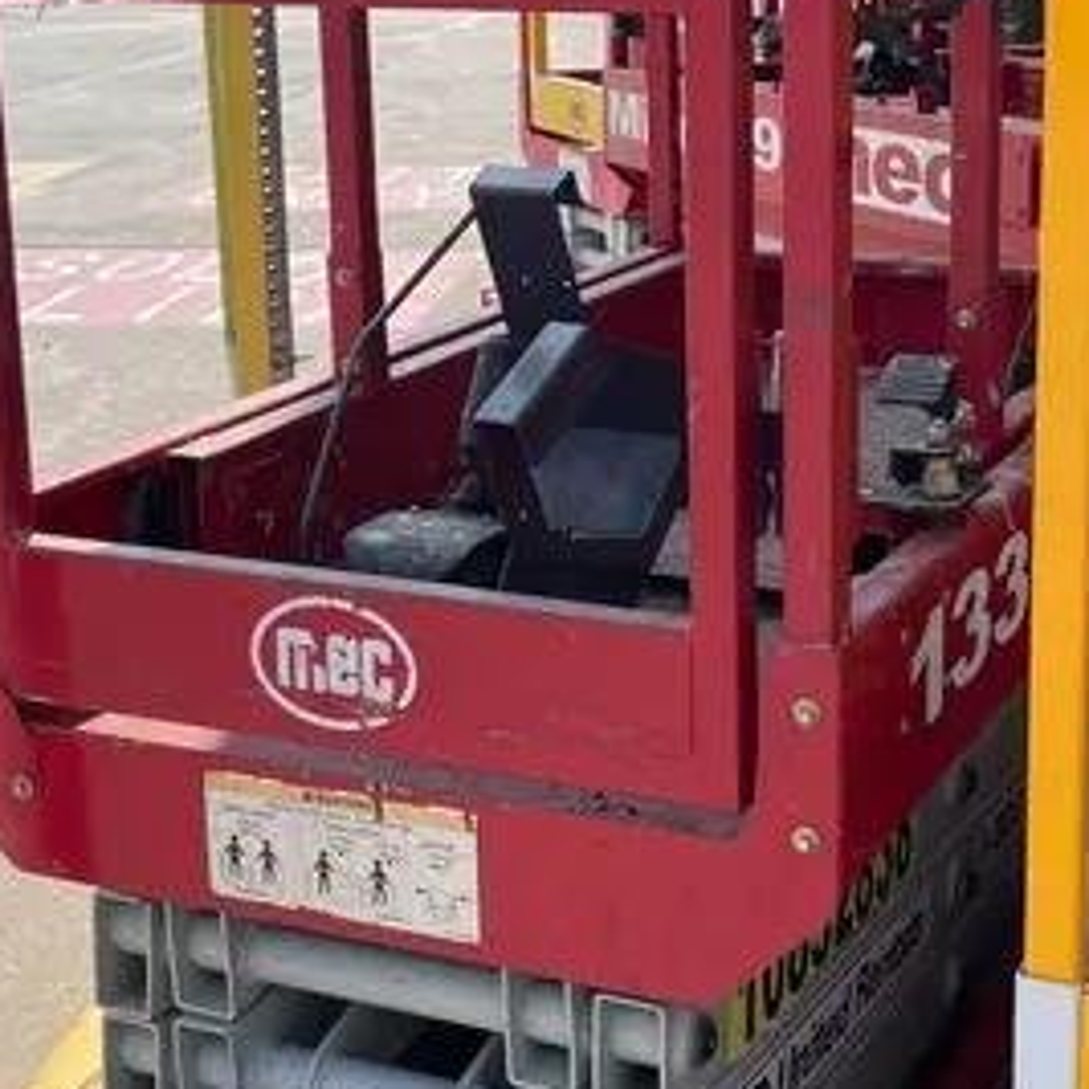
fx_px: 2242
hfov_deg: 27.2
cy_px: 390
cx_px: 685
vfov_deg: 27.2
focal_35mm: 63
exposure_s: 1/1575
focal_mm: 4.2
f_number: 1.6
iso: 32
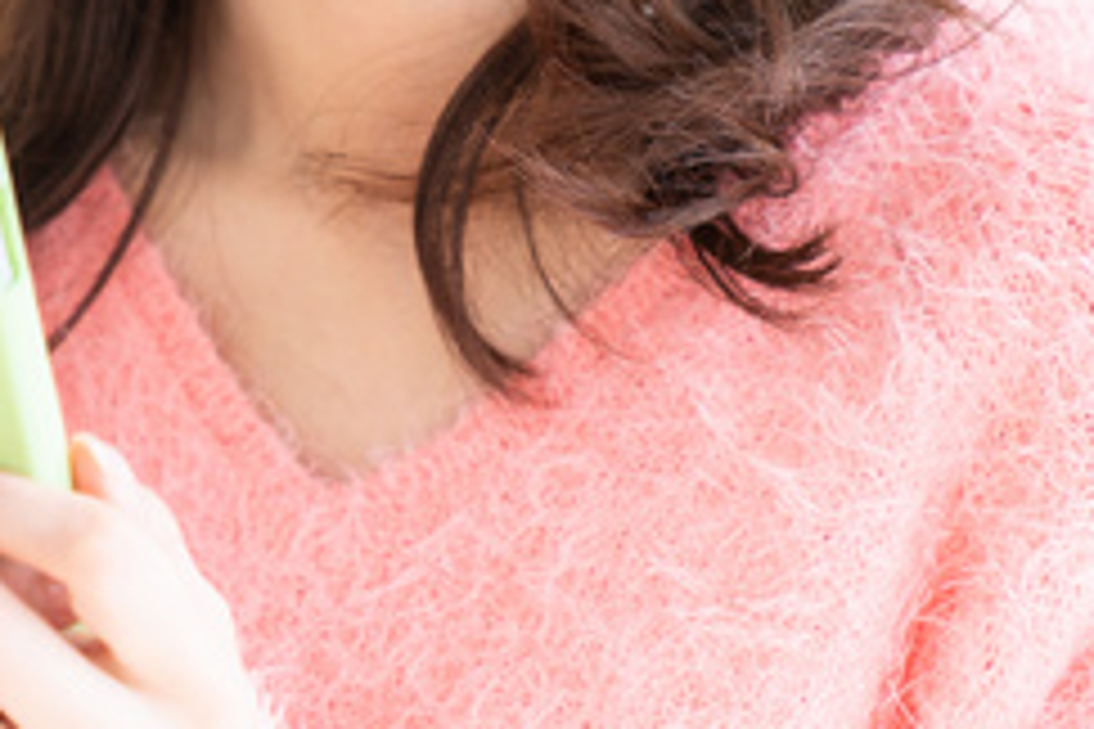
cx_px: -509
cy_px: -52
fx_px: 6989
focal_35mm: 230
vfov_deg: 6.0
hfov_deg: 8.8
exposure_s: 1/400
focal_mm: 70
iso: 200
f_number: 3.2
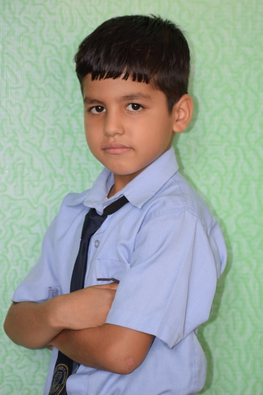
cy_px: 198
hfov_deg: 12.7
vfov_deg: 18.9
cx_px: 132
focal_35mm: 108
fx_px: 1183
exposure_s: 1/60
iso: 640
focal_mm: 72
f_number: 4.8
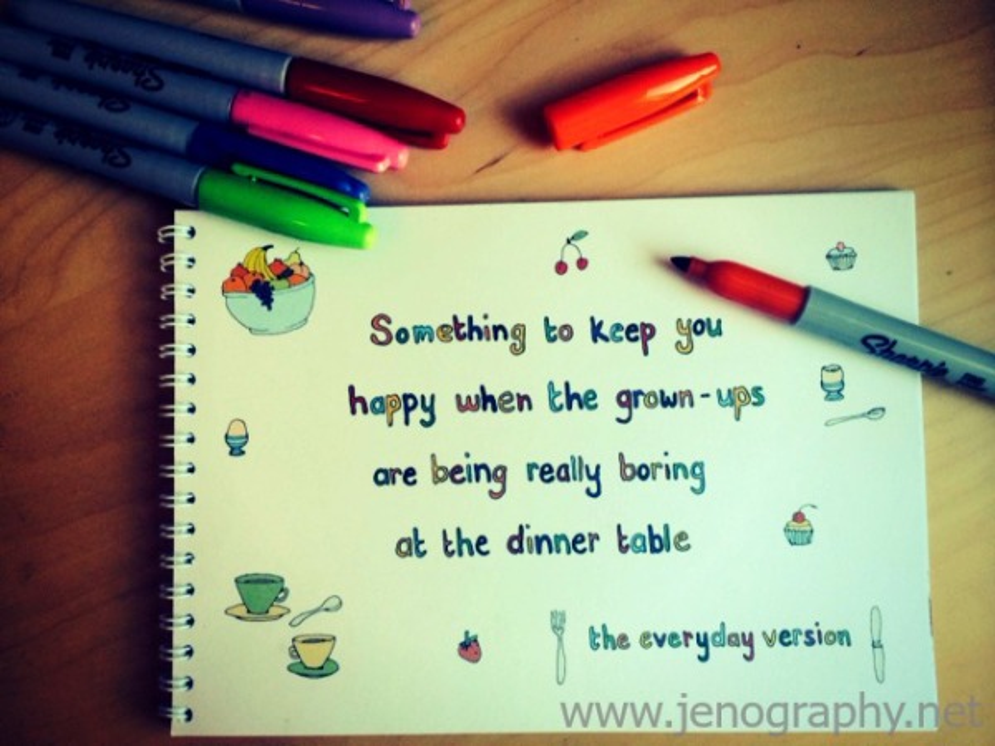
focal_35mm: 30
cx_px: 498
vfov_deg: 46.8
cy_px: 373
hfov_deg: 60.0
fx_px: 862
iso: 40
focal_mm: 4.12
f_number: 2.2
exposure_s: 1/40
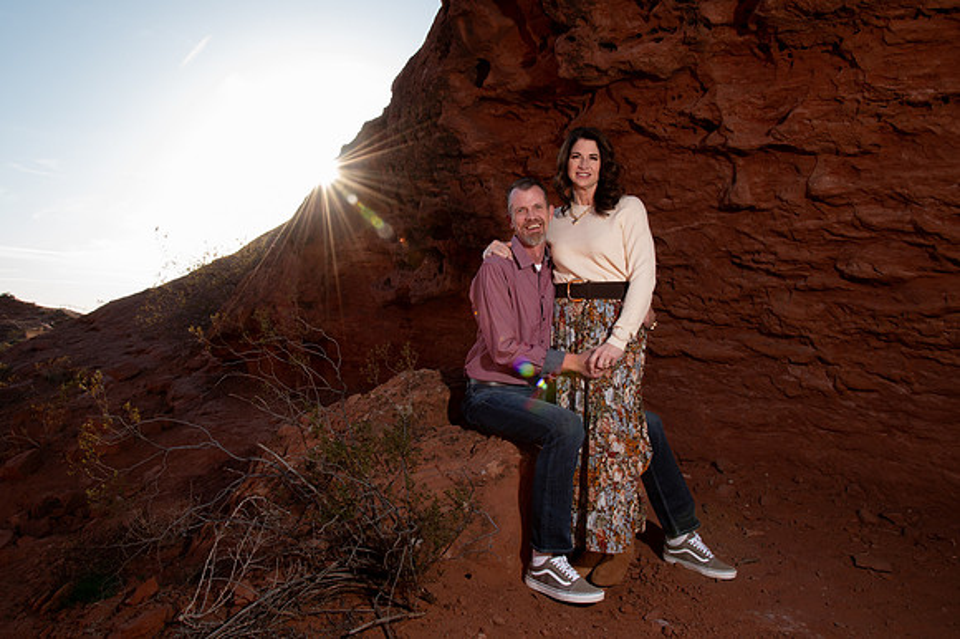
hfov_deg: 65.3
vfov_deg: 46.1
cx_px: 439
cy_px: 271
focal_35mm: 28
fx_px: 748
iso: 400
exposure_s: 1/100
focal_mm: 24
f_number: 16
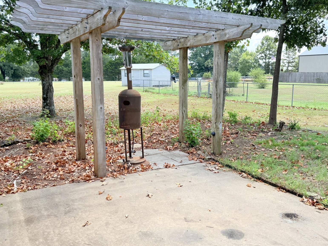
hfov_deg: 56.8
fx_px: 303
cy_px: 121
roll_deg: +0.3
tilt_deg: -8.1
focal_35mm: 32
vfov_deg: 44.2
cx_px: 170
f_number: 1.78
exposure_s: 1/1585
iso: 100
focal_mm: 6.76
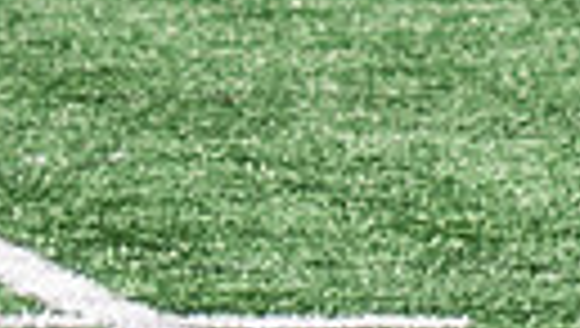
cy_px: -522
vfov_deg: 0.7
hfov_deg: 1.2
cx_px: 1389
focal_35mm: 1783
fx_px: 27461
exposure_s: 1/2000
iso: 160
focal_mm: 86
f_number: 2.8
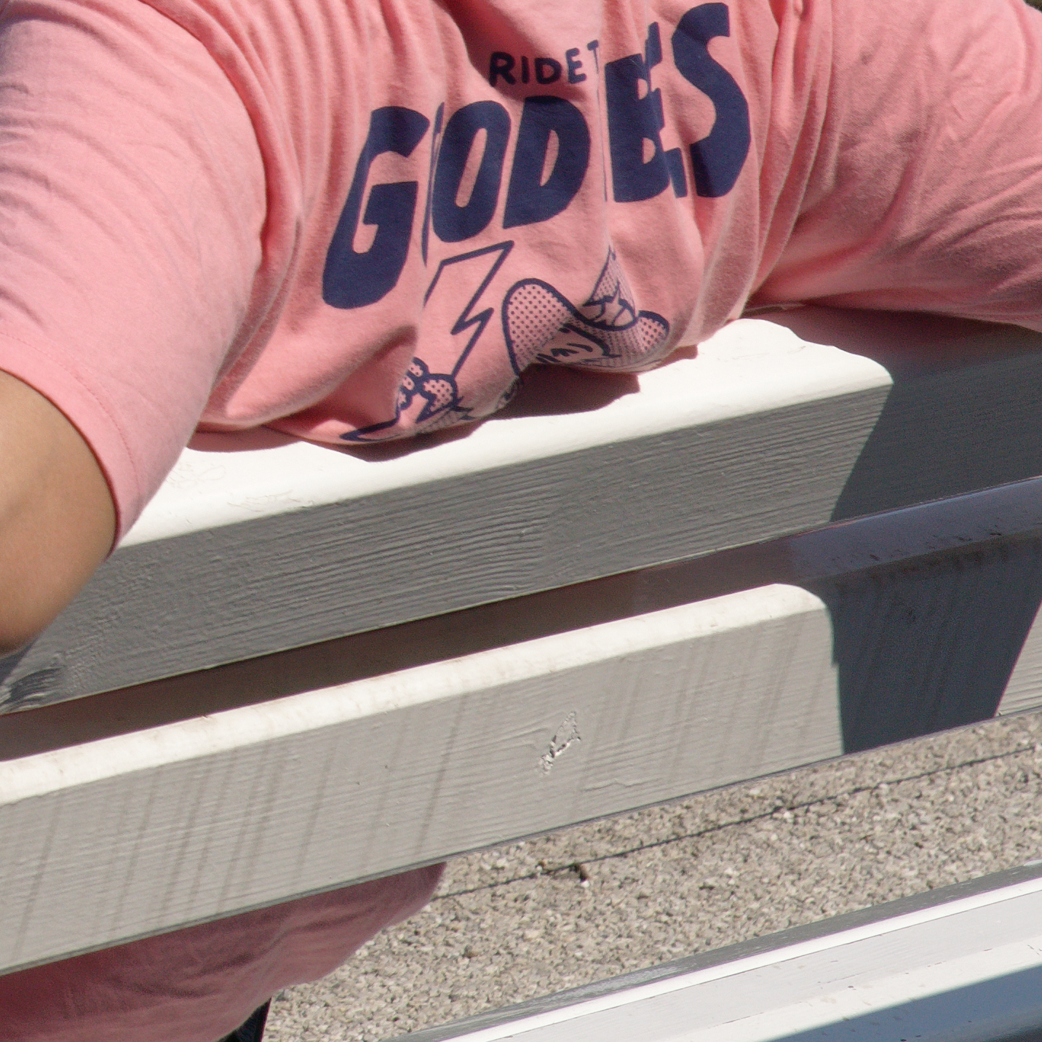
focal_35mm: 294
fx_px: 10005
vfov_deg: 5.9
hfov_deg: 5.9
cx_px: -740
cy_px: -263
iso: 100
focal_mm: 55
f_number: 10
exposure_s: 1/640
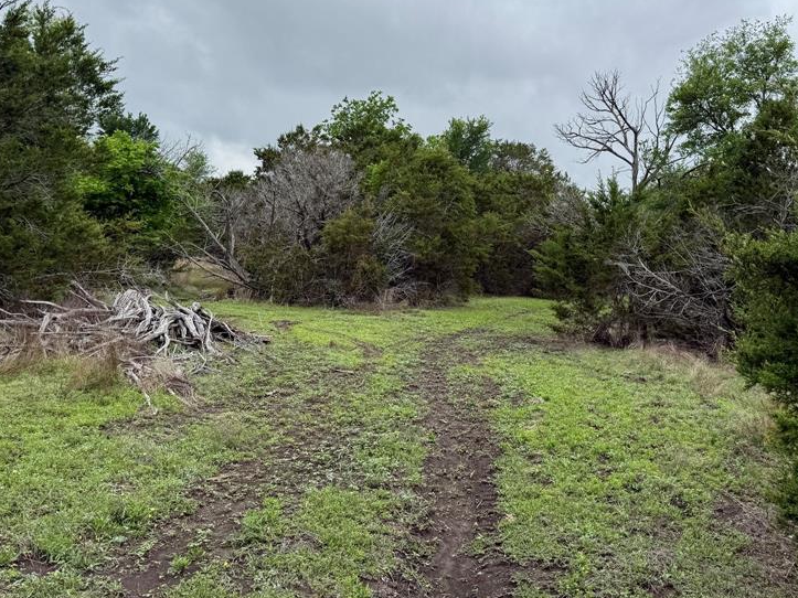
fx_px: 784
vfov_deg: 41.1
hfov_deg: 53.8
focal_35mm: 34
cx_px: 453
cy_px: 183
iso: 80
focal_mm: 6.76
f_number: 1.78
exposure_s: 1/3953
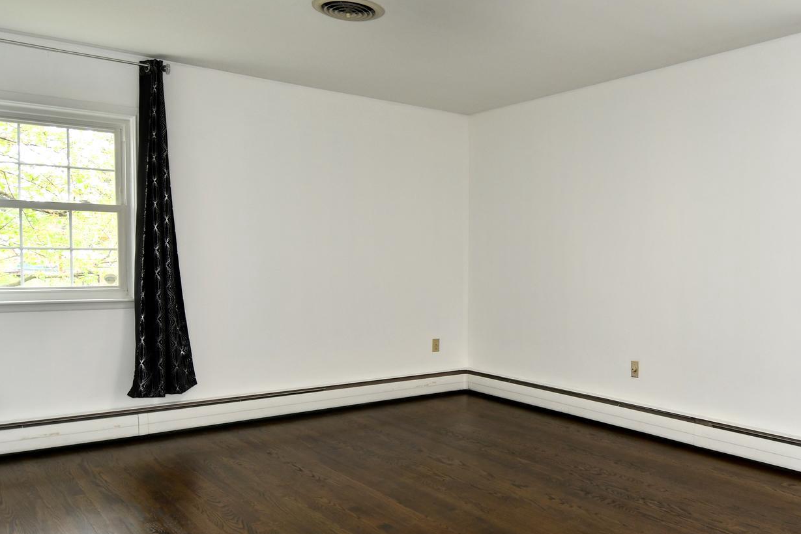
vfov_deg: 43.5
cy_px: 305
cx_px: 531
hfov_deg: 60.5
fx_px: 667
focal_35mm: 30
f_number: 4.5
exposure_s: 1/80
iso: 200
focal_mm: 12
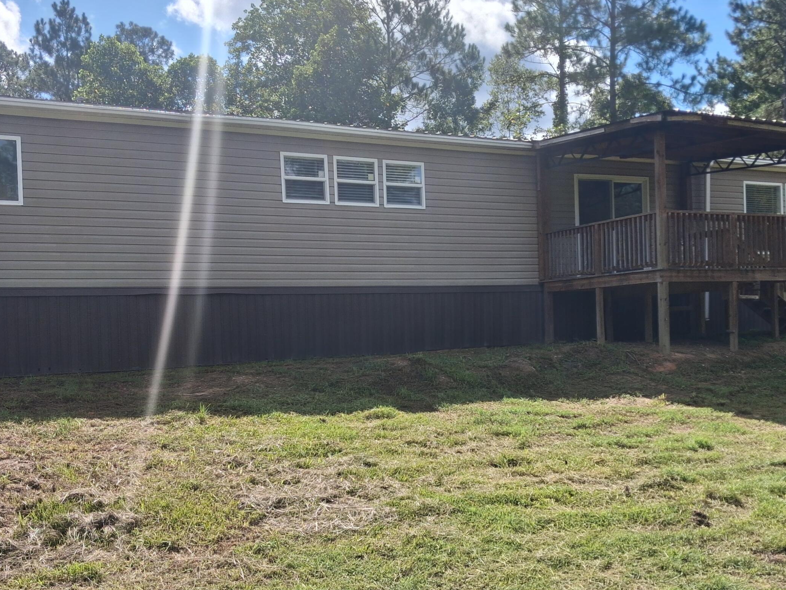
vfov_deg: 36.7
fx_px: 886
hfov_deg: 47.8
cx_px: 424
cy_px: 344
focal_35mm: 39
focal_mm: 4
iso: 25
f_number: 1.8
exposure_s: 1/712
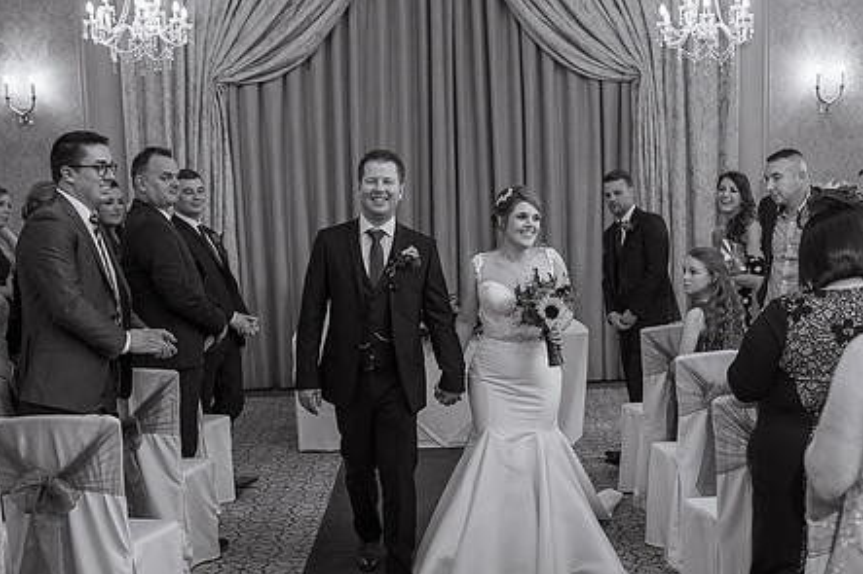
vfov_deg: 28.0
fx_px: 1150
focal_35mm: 48
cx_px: 493
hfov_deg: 41.0
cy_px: 358
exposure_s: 1/100
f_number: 2.8
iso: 320
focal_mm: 35
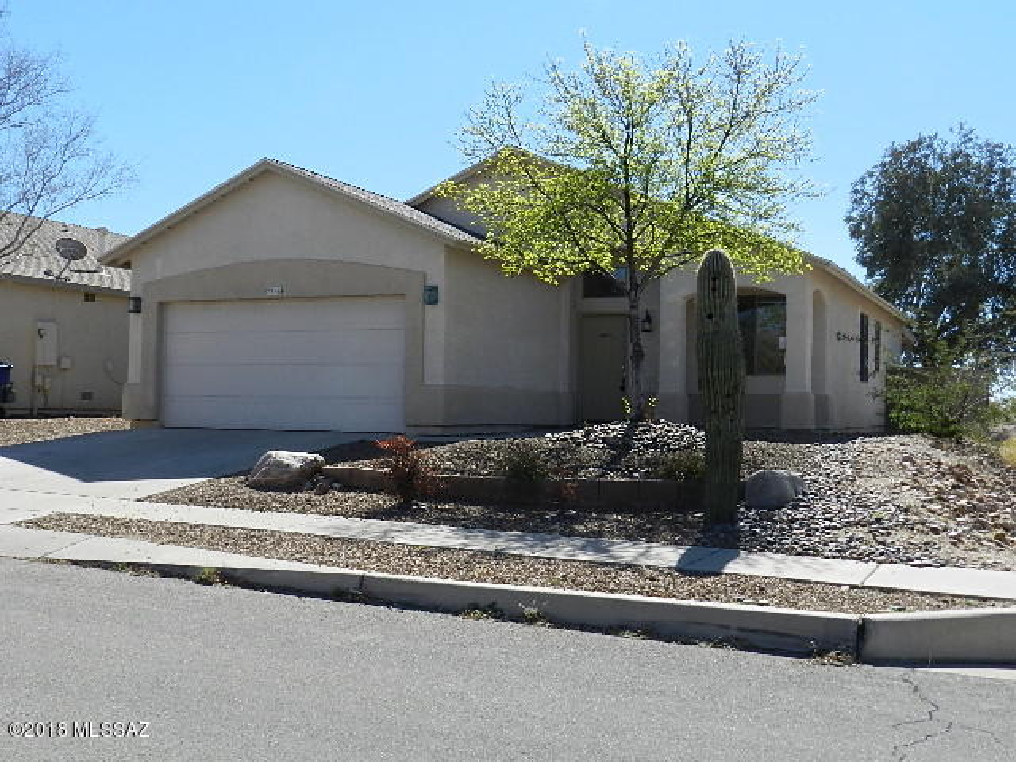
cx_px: 508
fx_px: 1115
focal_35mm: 38
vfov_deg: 37.7
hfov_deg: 49.0
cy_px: 381
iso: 160
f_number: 4.5
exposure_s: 1/1000
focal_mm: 6.7
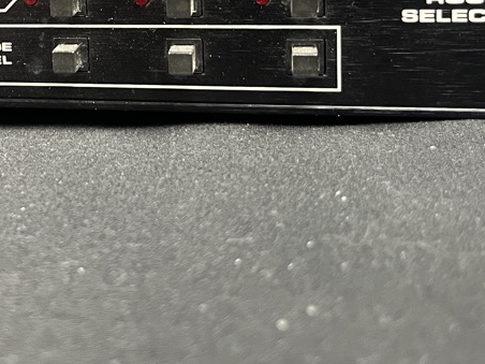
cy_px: -38
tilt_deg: -7.6
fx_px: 967
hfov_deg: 26.7
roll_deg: +2.5
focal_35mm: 69
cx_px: 6
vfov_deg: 20.3
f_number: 1.6
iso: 400
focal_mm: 5.1
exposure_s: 1/60
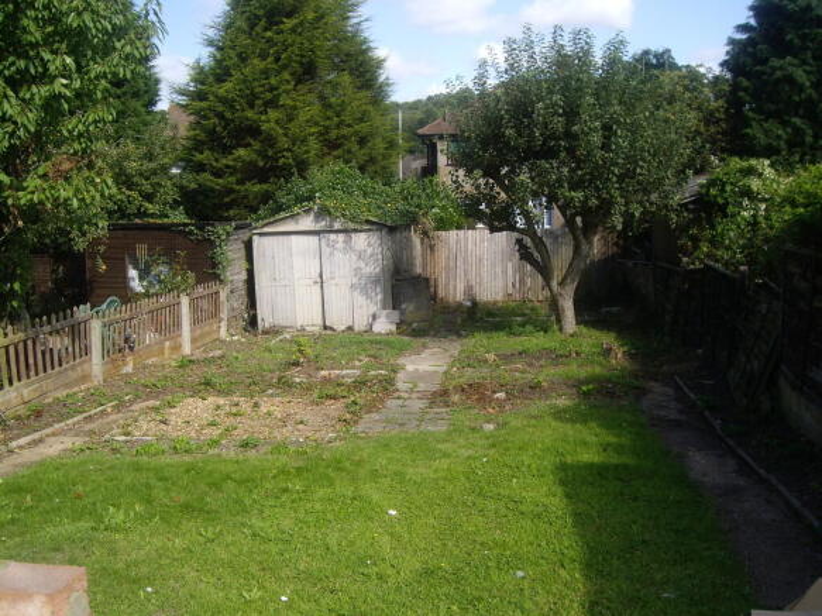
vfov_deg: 37.7
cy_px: 308
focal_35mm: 38
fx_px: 902
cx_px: 411
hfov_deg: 49.0
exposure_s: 1/400
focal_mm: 6.2
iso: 100
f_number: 4.3
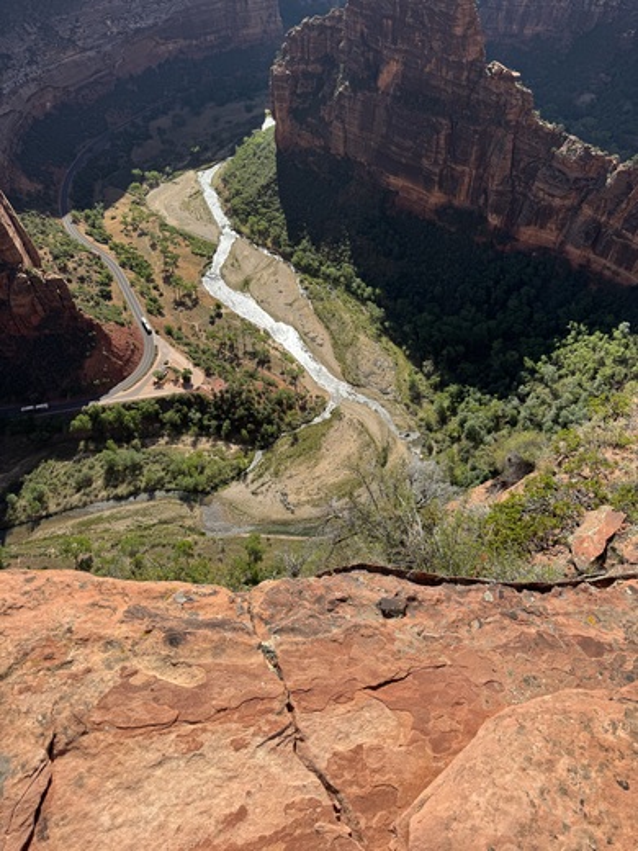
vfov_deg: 71.6
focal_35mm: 24
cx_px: 319
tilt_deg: -48.1
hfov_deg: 56.8
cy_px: 426
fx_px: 590
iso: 80
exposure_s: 1/3597
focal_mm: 6.76
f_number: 1.78
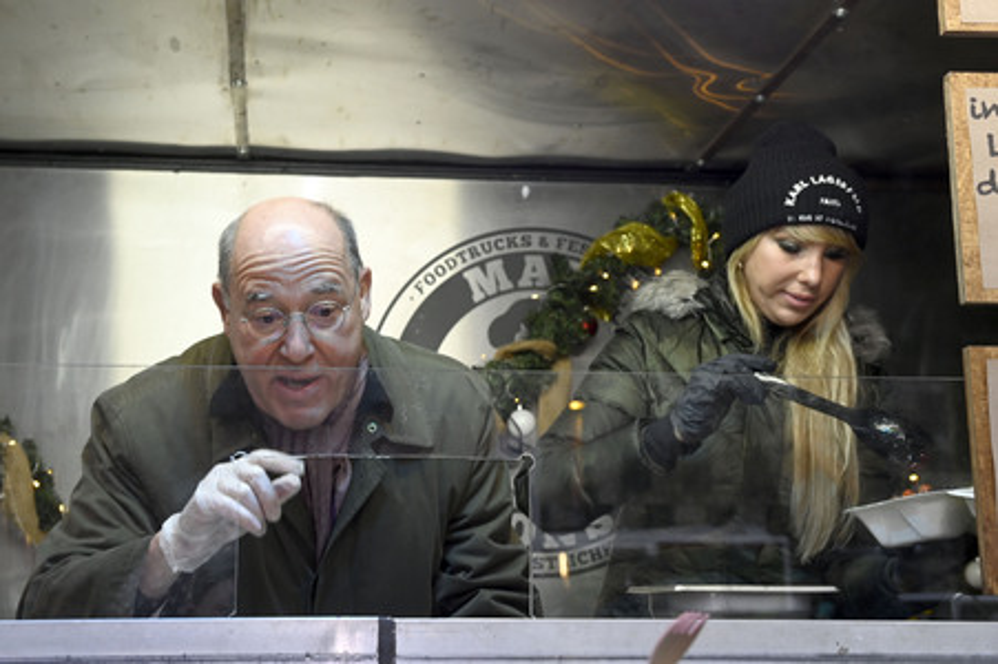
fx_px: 1440
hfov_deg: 38.2
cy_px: 332
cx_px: 499
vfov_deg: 26.0
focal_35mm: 52
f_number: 5.6
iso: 2000
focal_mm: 52
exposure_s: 1/80
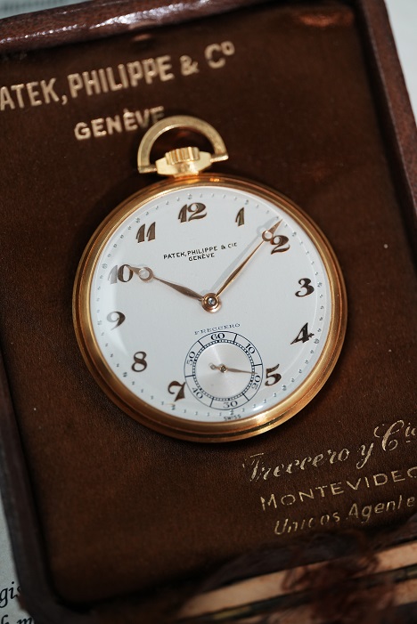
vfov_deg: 19.4
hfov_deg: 13.1
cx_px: 208
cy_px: 312
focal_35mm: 105
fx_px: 1822
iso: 1600
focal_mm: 105
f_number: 2.8
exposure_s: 1/250
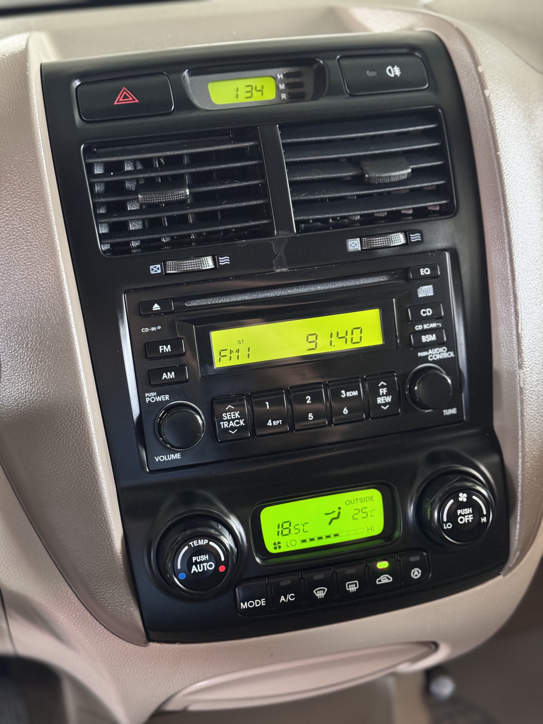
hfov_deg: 30.3
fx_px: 1004
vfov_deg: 39.7
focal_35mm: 48
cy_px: 362
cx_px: 272
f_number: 1.78
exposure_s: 1/31
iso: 500
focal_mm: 6.76
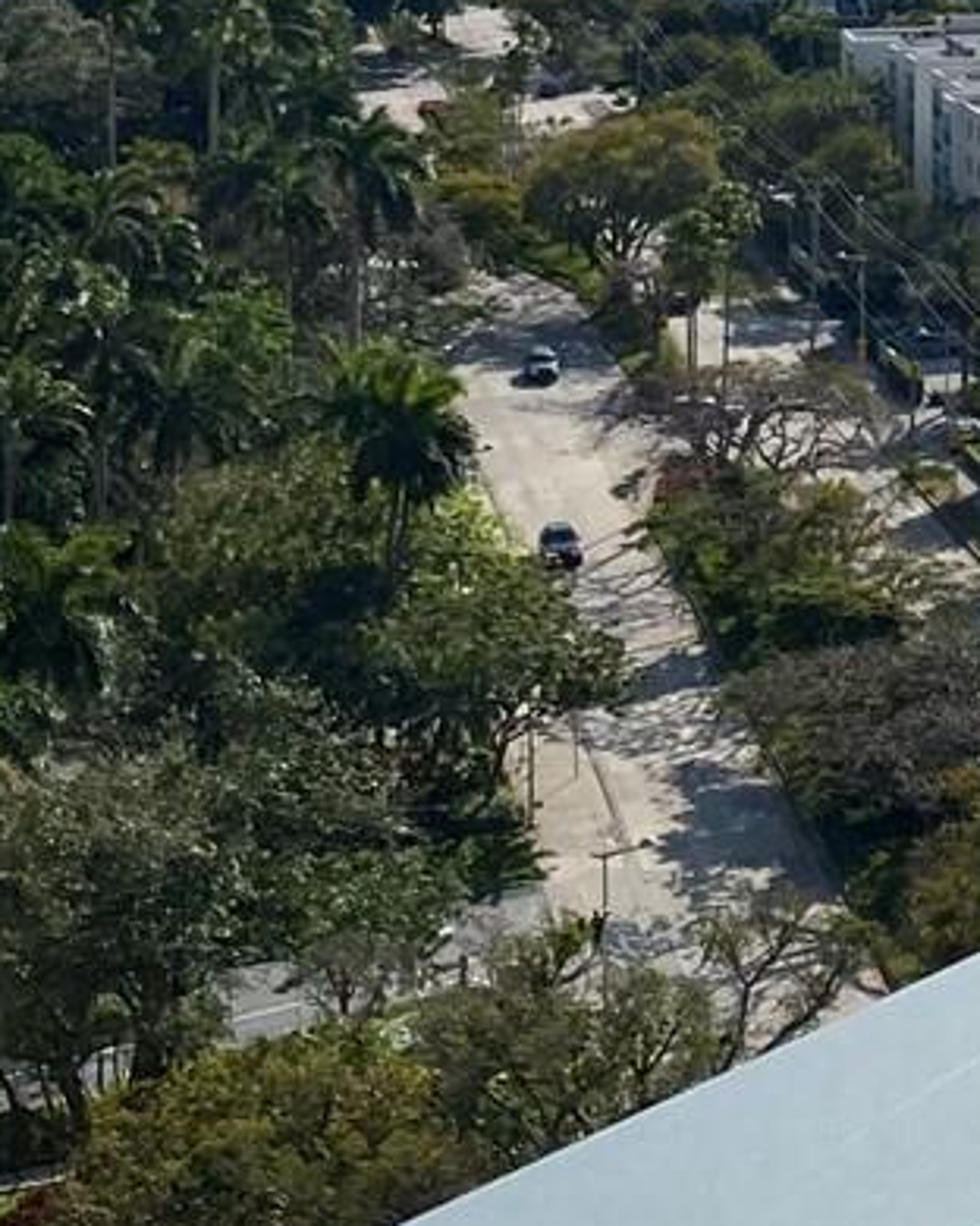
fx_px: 3771
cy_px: -113
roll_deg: -1.8
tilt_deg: -3.2
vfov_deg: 17.8
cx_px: 1775
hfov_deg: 13.3
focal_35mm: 104
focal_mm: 4.25
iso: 32
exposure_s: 1/6757
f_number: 1.8
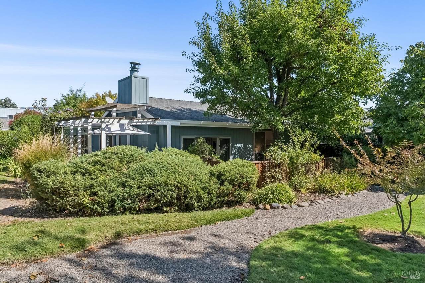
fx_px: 283
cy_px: 142
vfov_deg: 53.1
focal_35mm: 24
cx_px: 212
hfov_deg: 73.8
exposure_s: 1/320
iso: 640
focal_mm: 24
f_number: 11
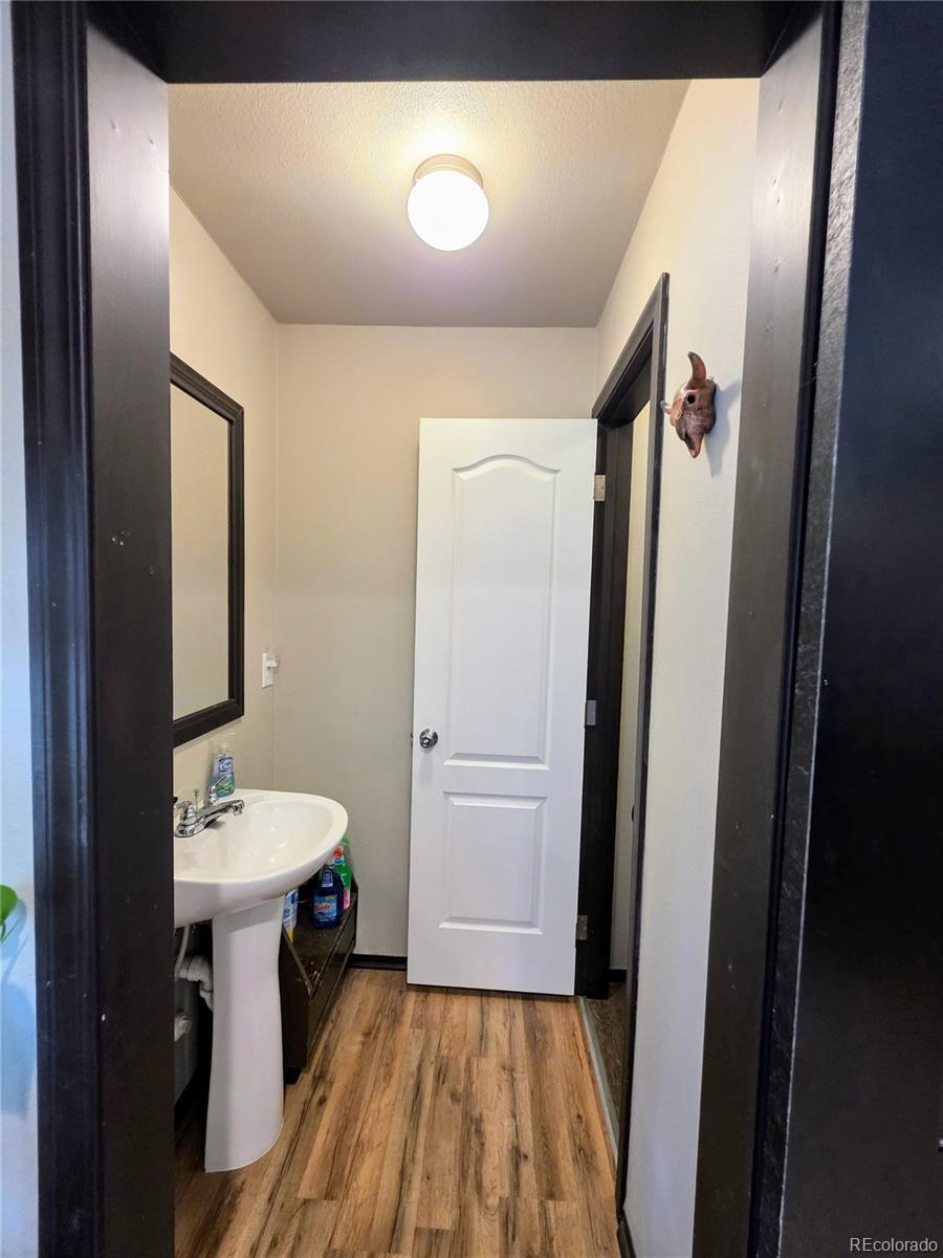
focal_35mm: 13
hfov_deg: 89.9
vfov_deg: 106.2
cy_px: 629
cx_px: 472
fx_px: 472
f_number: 1.9
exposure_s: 1/60
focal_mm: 2.2
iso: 250
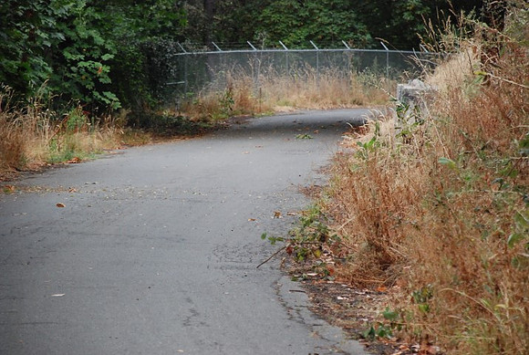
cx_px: 264
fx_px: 2760
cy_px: 178
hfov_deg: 10.9
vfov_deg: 7.4
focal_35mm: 188
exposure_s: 1/800
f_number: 5.6
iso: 1600
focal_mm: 125
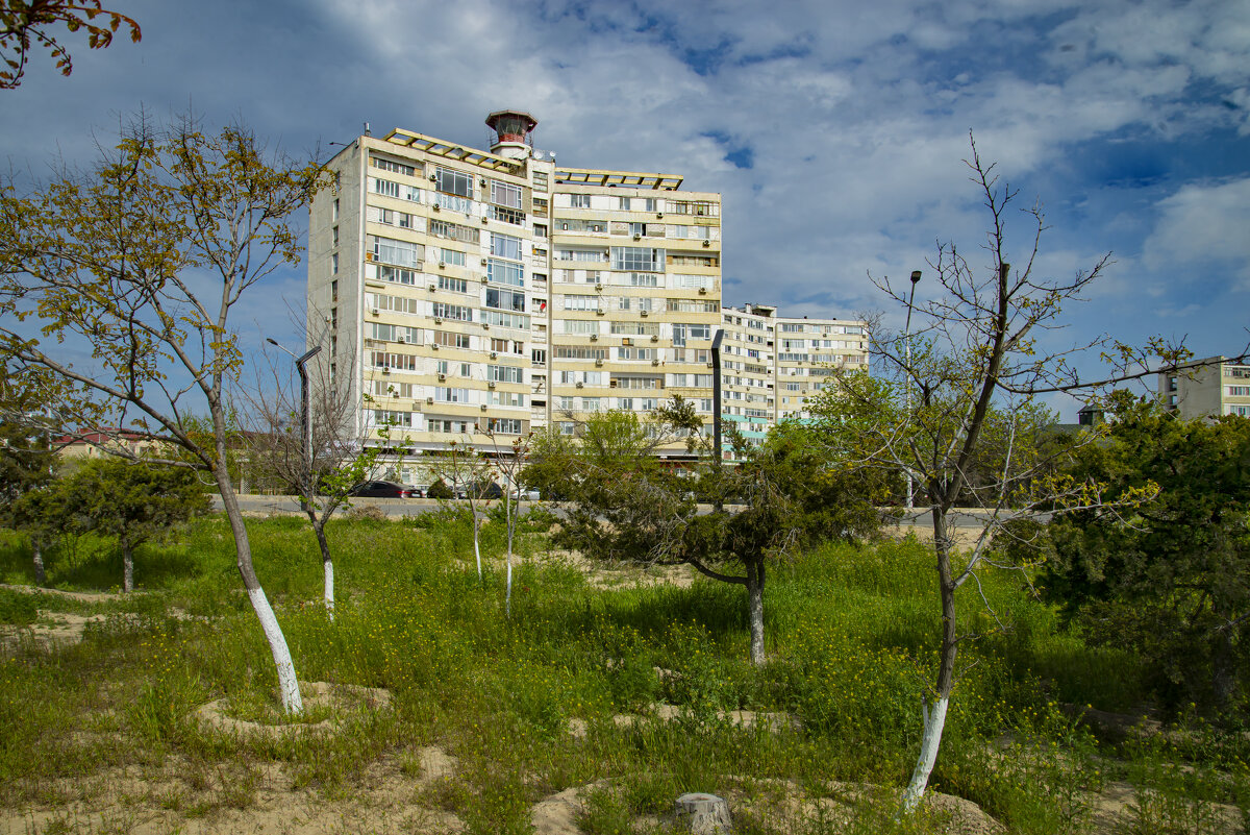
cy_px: 418
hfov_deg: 73.7
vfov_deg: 53.2
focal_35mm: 24
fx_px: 834
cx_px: 625
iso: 125
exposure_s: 1/200
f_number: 13
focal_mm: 24
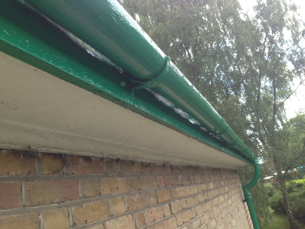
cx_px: 152
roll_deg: +11.2
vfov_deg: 42.9
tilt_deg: +15.3
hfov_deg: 55.4
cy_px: 114
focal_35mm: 33
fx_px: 291
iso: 50
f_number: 2.4
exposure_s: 1/288
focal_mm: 4.12
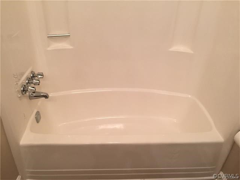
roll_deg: -4.0
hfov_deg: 61.7
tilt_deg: -31.2
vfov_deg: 48.2
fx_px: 201
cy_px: 90
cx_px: 120
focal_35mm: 29
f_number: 2.2
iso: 50
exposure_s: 1/30
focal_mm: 4.15
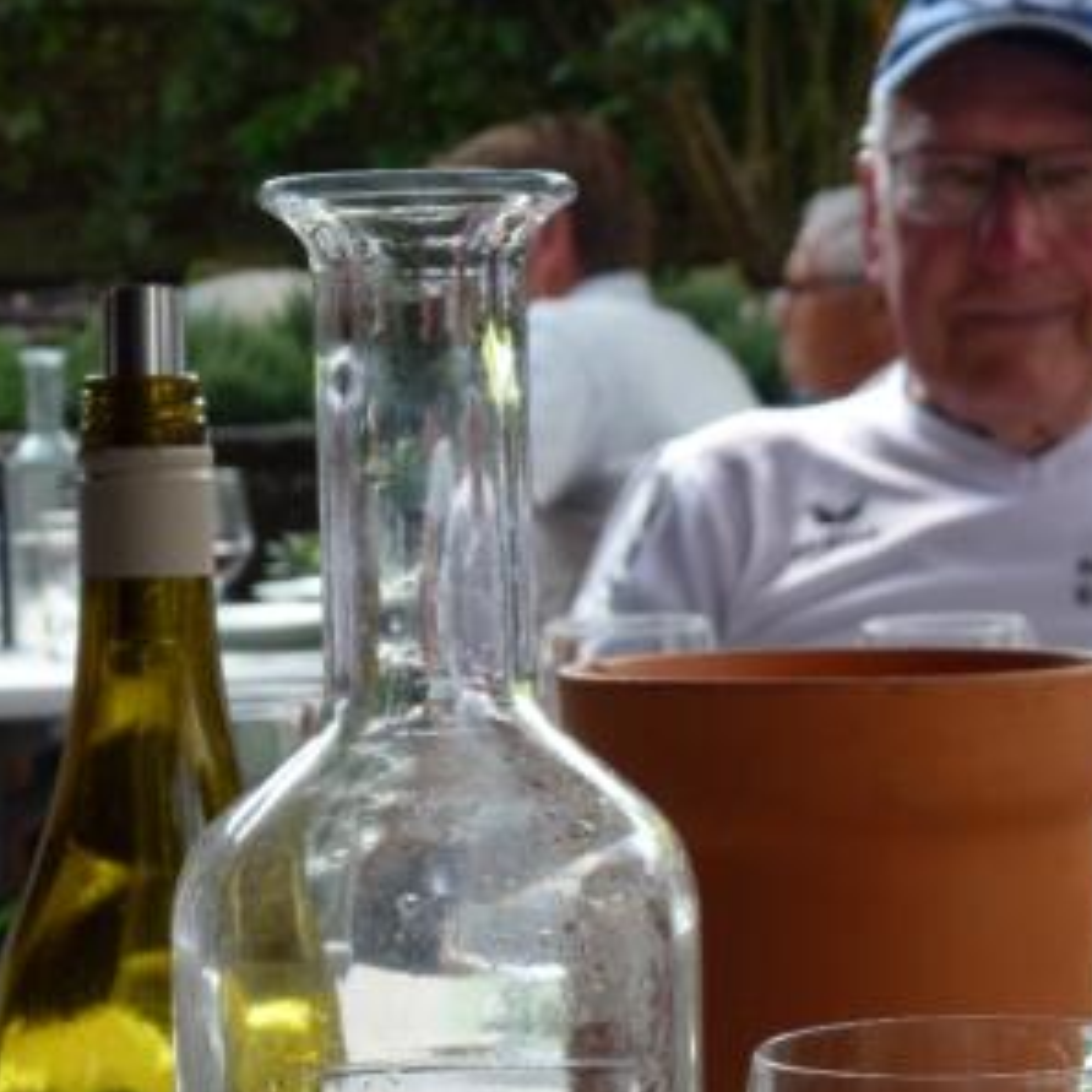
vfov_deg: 15.4
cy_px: 506
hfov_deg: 15.4
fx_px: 4033
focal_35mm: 113
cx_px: 768
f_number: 4.7
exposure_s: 1/80
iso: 100
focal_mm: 13.6
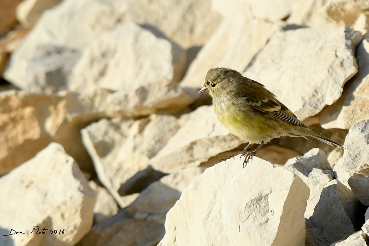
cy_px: 123
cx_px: 184
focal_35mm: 750
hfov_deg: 2.7
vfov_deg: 1.8
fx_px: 7688
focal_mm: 500
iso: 560
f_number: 5.6
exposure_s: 1/1500
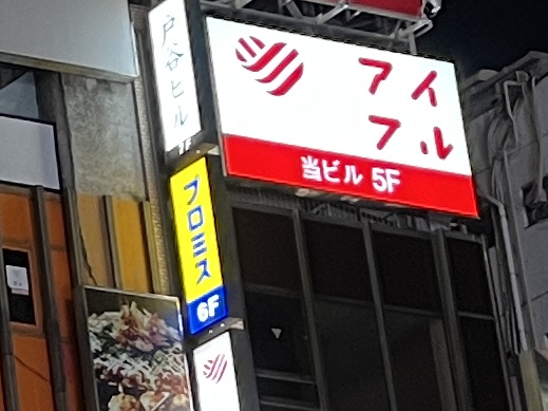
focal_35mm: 202
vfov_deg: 7.3
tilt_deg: +19.9
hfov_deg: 8.7
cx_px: -894
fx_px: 3197
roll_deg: +0.4
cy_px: 417
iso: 100
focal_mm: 5.1
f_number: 1.6
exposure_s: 1/50
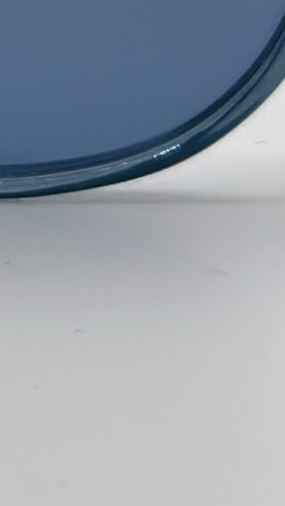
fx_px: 3603
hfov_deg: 4.4
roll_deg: -0.4
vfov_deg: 7.7
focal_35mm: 268
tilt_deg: -22.8
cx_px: -468
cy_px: -502
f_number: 1.78
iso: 80
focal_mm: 6.86
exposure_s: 1/729
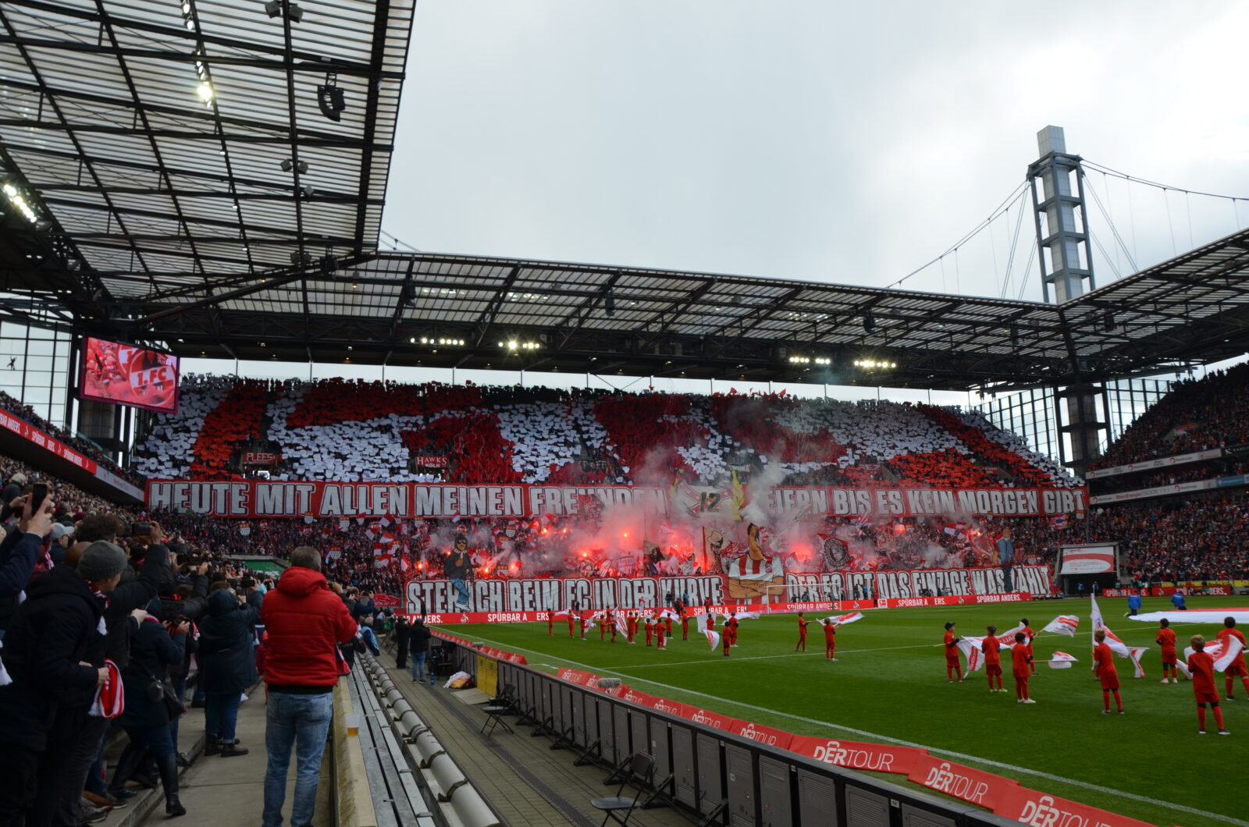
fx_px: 935
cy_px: 414
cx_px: 624
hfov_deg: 67.5
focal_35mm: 27
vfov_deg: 47.7
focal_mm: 18
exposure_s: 1/250
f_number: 8
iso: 200
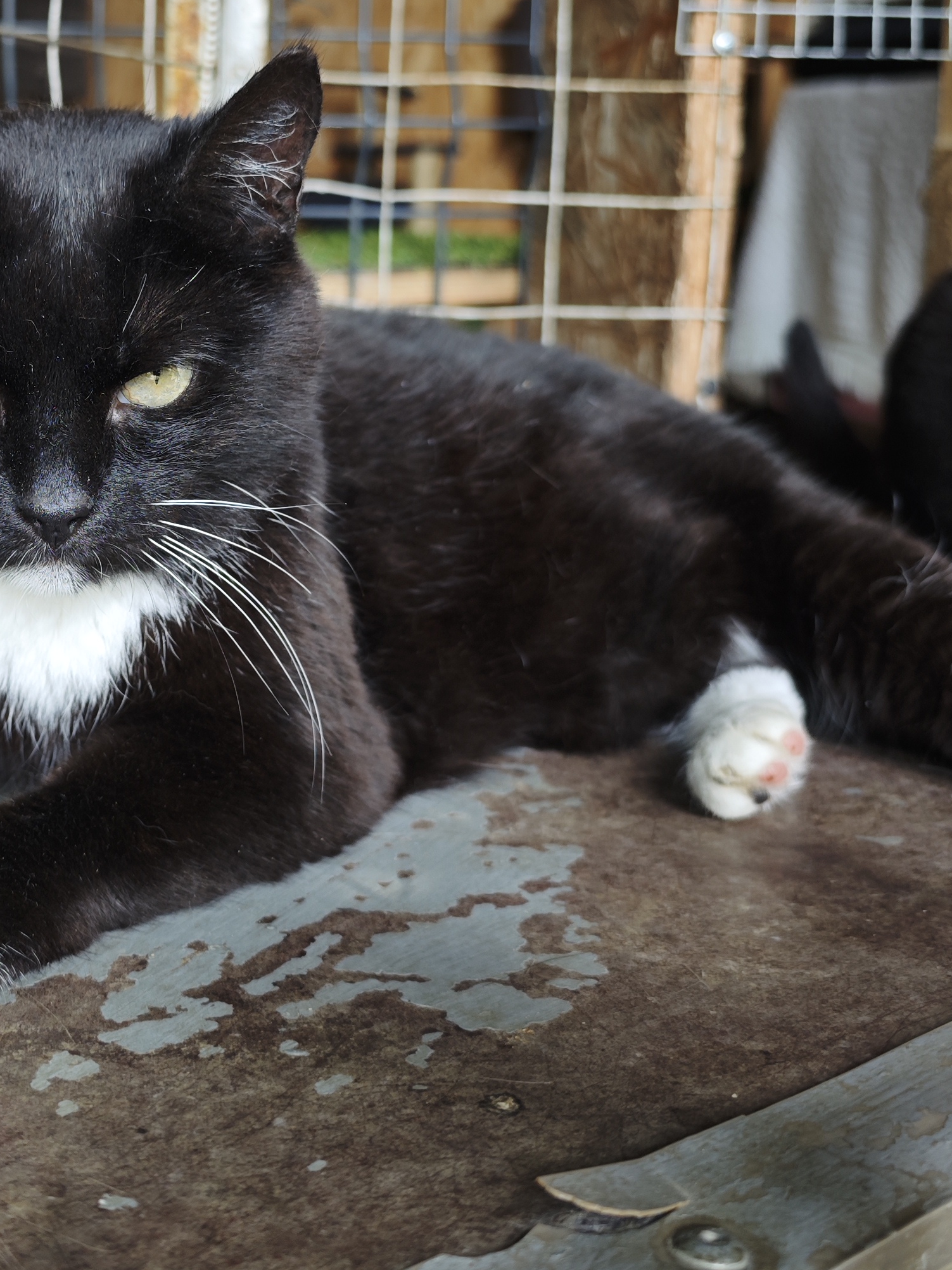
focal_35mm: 47
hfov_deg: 29.6
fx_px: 1723
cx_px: 97
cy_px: 429
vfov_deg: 40.0
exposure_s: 1/100
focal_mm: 8.72
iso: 80
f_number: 2
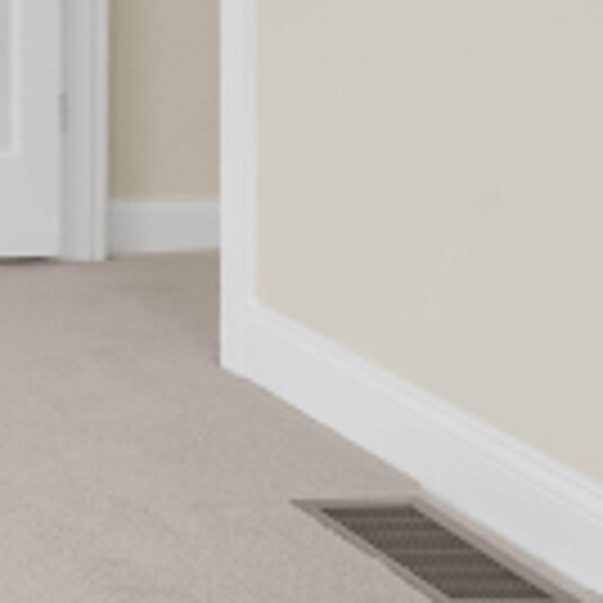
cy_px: -112
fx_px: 1596
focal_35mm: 81
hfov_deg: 16.1
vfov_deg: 20.1
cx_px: -634
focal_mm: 17
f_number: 7.1
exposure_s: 1/3
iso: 800
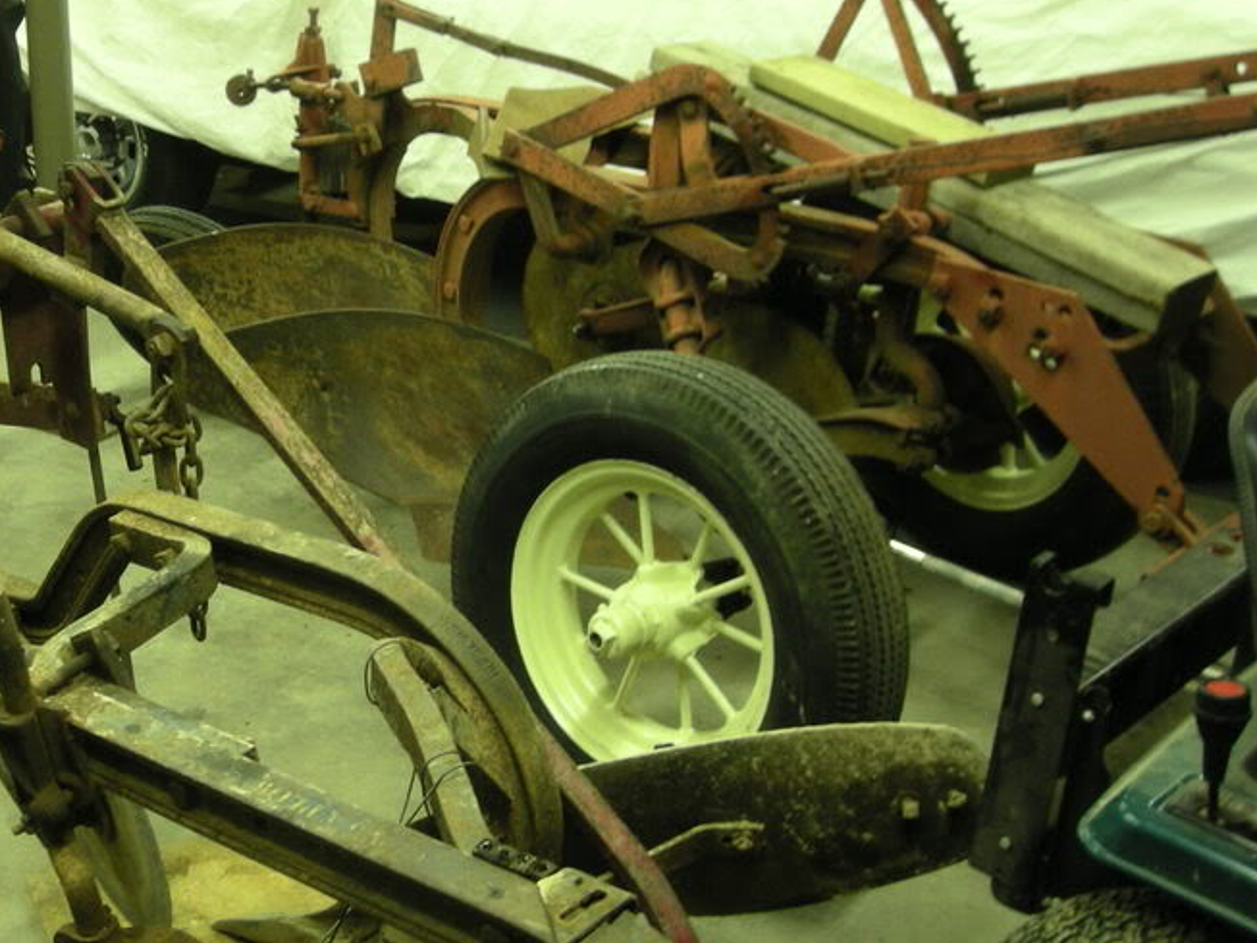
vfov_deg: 26.5
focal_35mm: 55
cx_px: 320
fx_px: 1997
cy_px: 403
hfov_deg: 34.2
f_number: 2.8
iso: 142
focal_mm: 5.7
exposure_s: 1/8
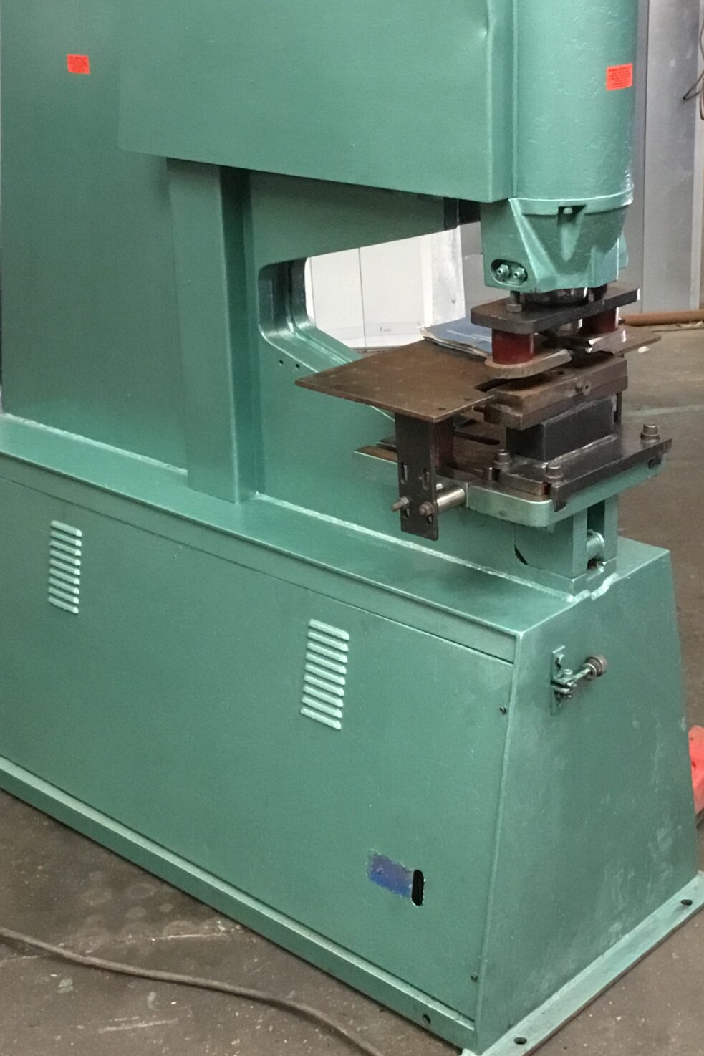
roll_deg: +1.8
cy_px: 450
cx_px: 413
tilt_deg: -19.1
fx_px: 1642
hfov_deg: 24.2
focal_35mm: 56
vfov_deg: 35.6
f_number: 2.4
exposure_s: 1/20
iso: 200
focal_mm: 3.3
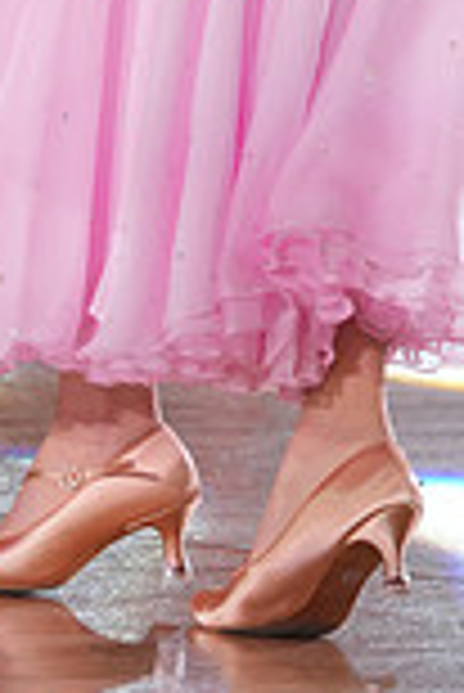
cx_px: 336
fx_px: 12557
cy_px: -382
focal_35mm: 651
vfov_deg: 3.2
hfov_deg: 2.1
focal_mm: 173
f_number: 2.8
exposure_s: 1/400
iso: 1000
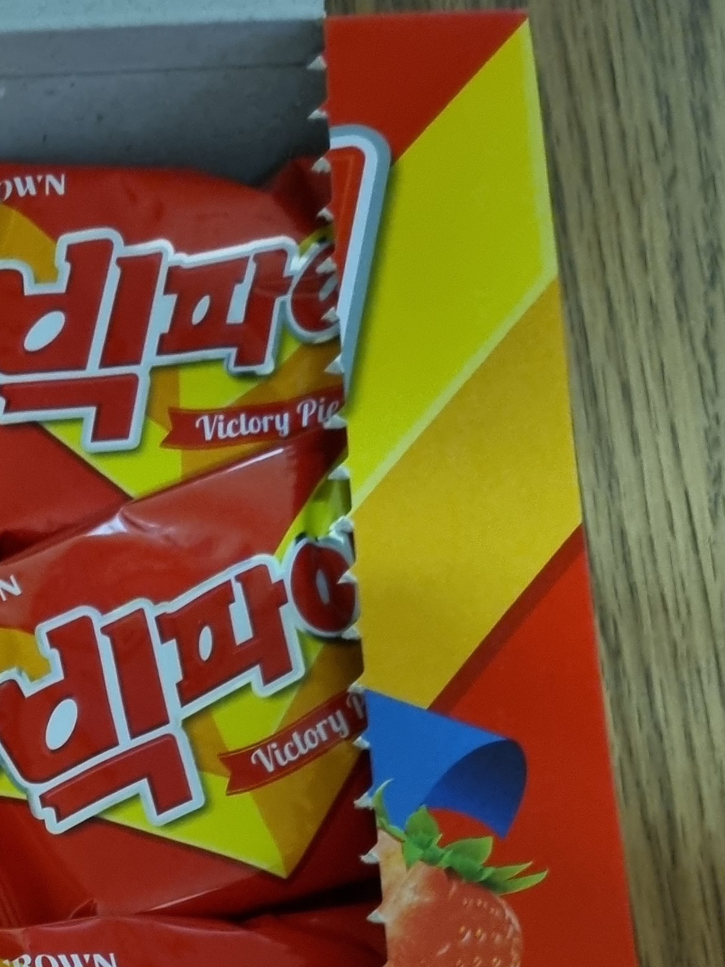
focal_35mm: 68
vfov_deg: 25.6
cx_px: -141
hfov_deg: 20.3
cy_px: 1165
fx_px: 1899
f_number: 1.8
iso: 1250
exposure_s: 1/24
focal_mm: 5.4
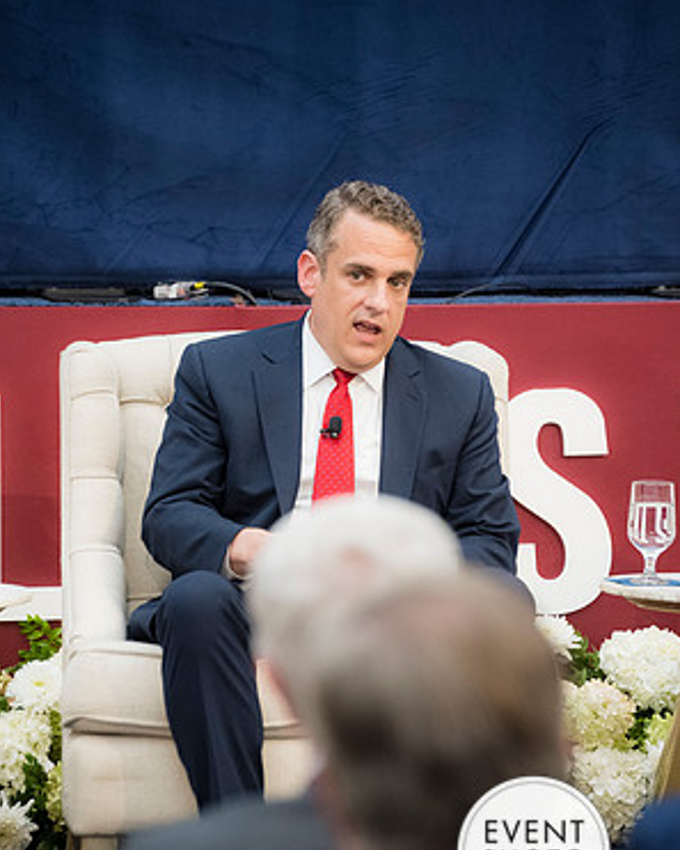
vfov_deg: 9.4
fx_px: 5155
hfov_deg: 7.5
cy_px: 486
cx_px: 341
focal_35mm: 205
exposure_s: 1/400
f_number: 5
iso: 3200
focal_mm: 180
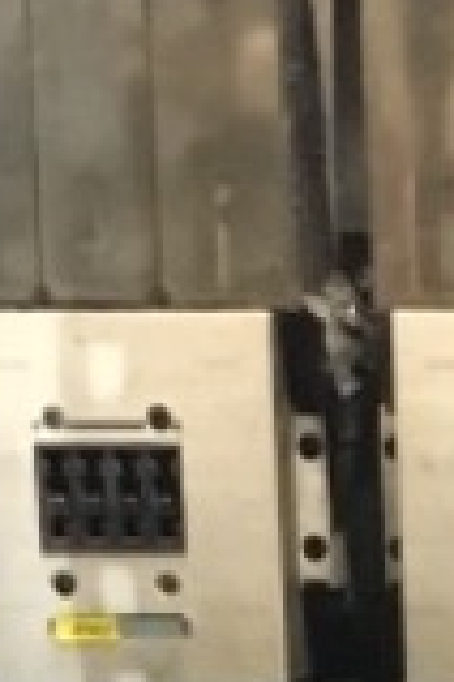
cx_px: 947
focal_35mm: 228
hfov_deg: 5.9
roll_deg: -0.1
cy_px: 1630
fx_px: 4313
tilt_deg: -15.9
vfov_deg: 8.3
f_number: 2.2
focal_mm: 4.15
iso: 250
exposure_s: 1/17
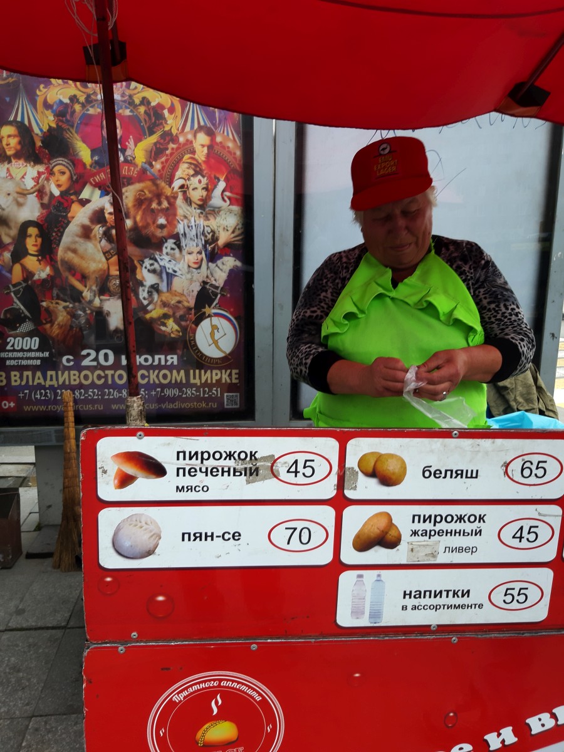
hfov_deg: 51.4
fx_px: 587
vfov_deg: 65.3
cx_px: 282
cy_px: 376
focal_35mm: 27
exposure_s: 1/100
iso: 50
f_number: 1.7
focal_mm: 3.93
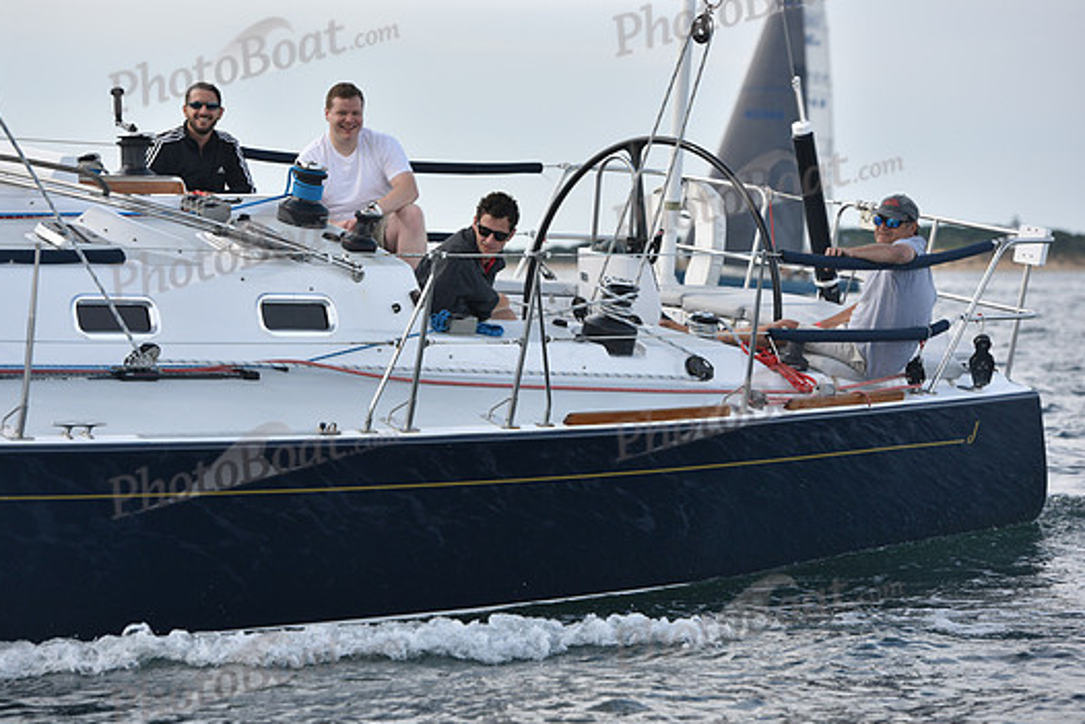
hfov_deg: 12.8
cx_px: 507
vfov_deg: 8.6
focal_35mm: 160
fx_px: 4823
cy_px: 329
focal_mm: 145
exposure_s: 1/1000
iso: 320
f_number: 5.6
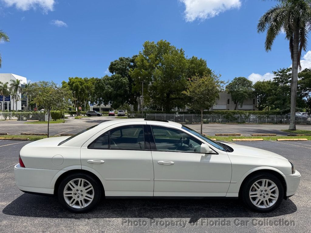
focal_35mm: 24
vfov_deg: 56.8
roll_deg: -1.7
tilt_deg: -0.8
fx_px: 216
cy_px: 116
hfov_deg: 71.6
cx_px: 156
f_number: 1.78
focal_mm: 6.76
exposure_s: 1/4673
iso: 80
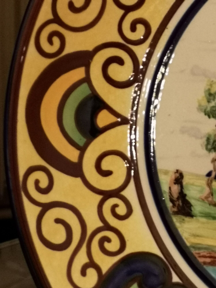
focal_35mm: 98
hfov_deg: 15.1
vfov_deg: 20.0
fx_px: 815
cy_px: 144
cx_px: 108
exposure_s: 1/25
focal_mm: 3.95
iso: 320
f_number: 1.8
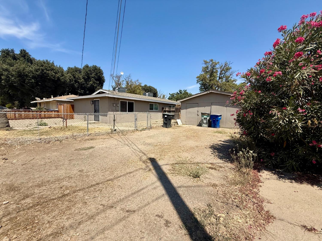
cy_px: 120
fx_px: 130
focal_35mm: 14
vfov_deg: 85.7
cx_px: 161
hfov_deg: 102.1
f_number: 2.2
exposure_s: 1/2506
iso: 50
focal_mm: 2.22
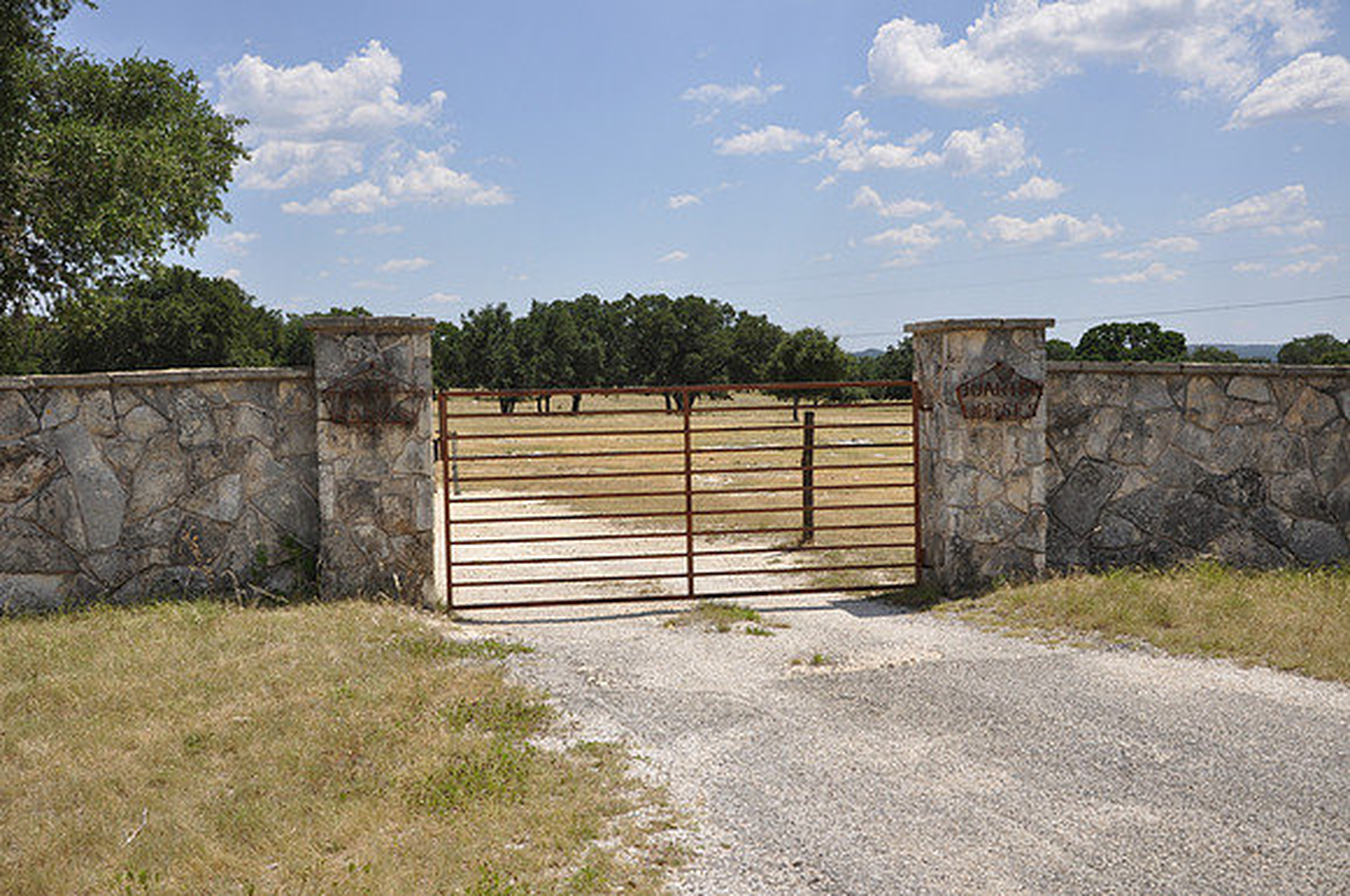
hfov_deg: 53.2
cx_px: 675
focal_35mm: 36
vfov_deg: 36.8
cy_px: 448
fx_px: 1348
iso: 200
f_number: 8
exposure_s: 1/250
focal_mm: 24
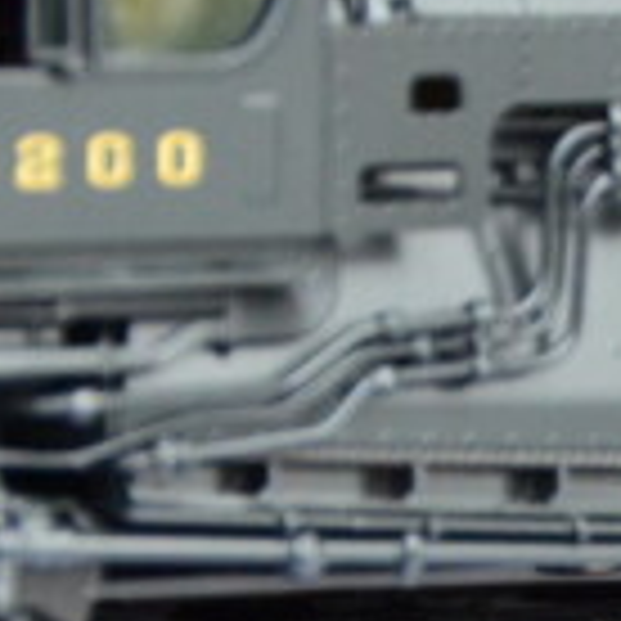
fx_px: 15344
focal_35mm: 756
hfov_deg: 2.3
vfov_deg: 2.3
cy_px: 374
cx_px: 1472
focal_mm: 80
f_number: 8
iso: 800
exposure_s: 1/60
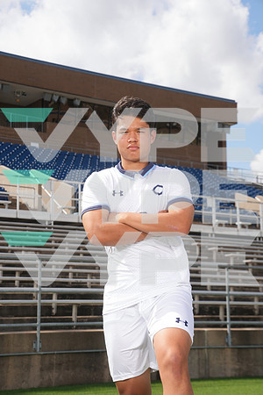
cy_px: 198
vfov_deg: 28.8
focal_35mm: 70
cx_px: 132
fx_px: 767
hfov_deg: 19.5
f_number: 8
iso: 100
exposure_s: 1/200
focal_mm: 70
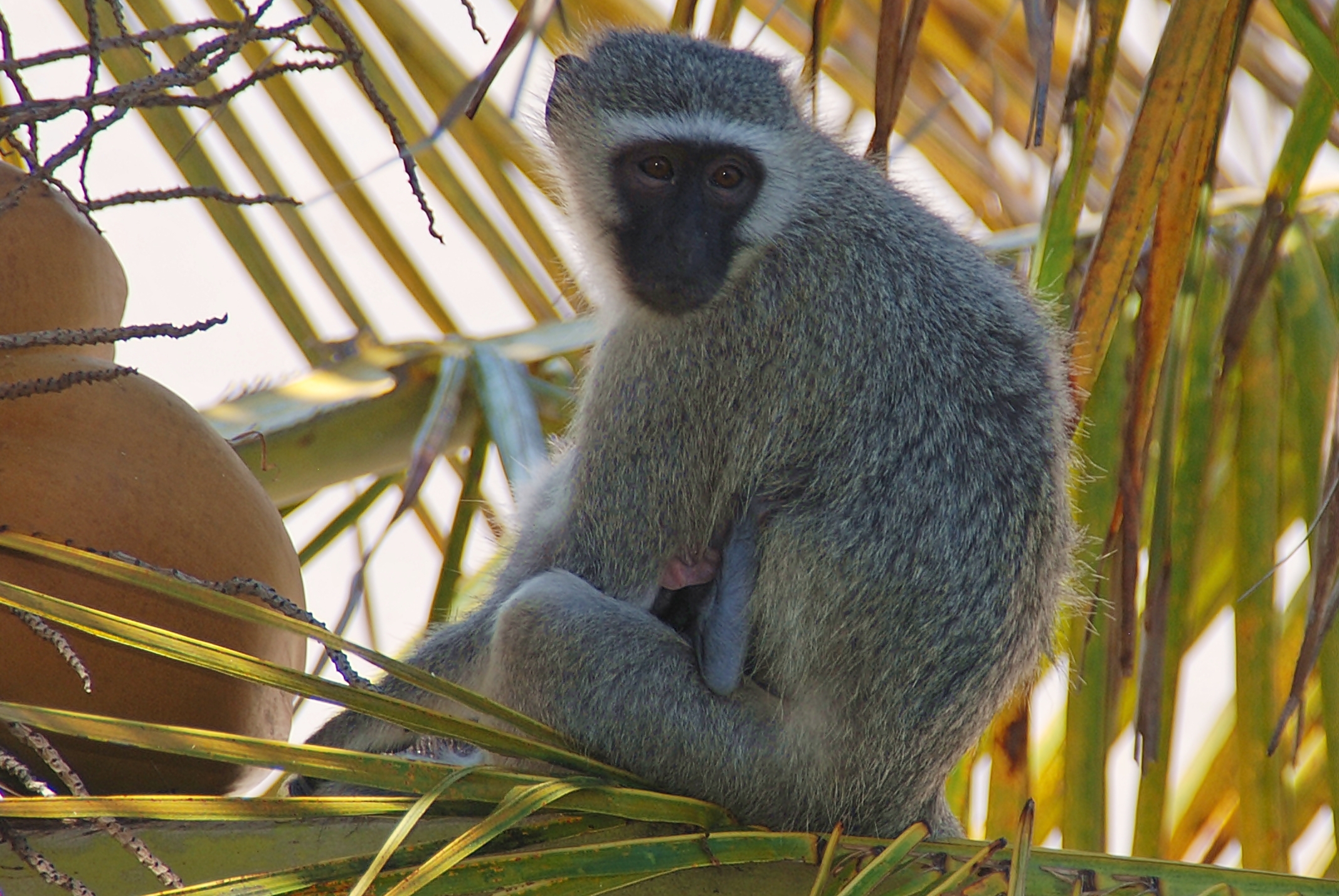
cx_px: 670
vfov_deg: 4.6
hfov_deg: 6.9
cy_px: 448
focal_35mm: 300
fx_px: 11171
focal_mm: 200
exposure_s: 1/125
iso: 110
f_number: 6.3
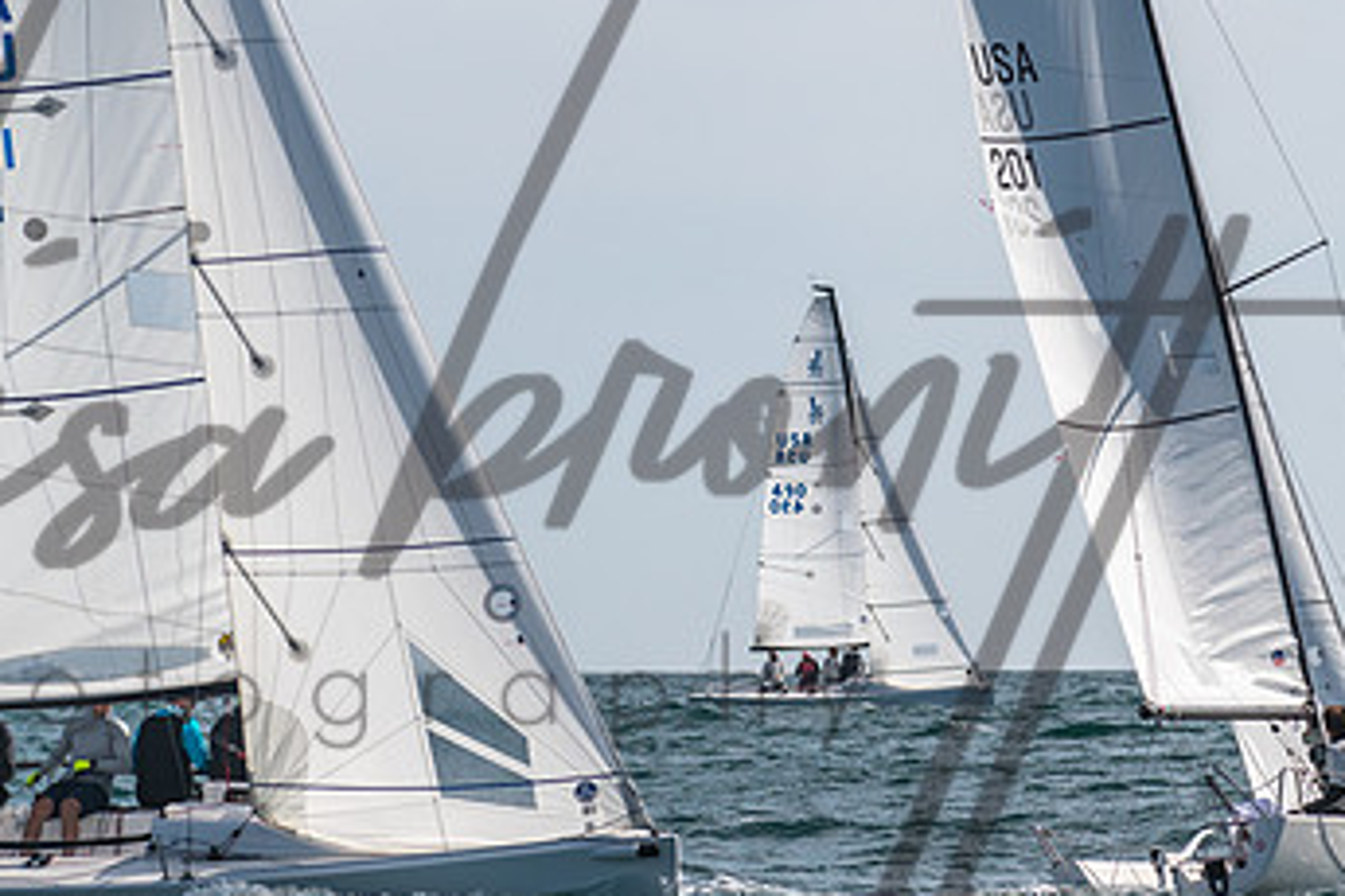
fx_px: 9227
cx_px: 690
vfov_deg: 5.6
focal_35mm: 247
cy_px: 399
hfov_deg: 8.3
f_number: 6.3
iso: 200
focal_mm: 98
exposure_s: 1/2000
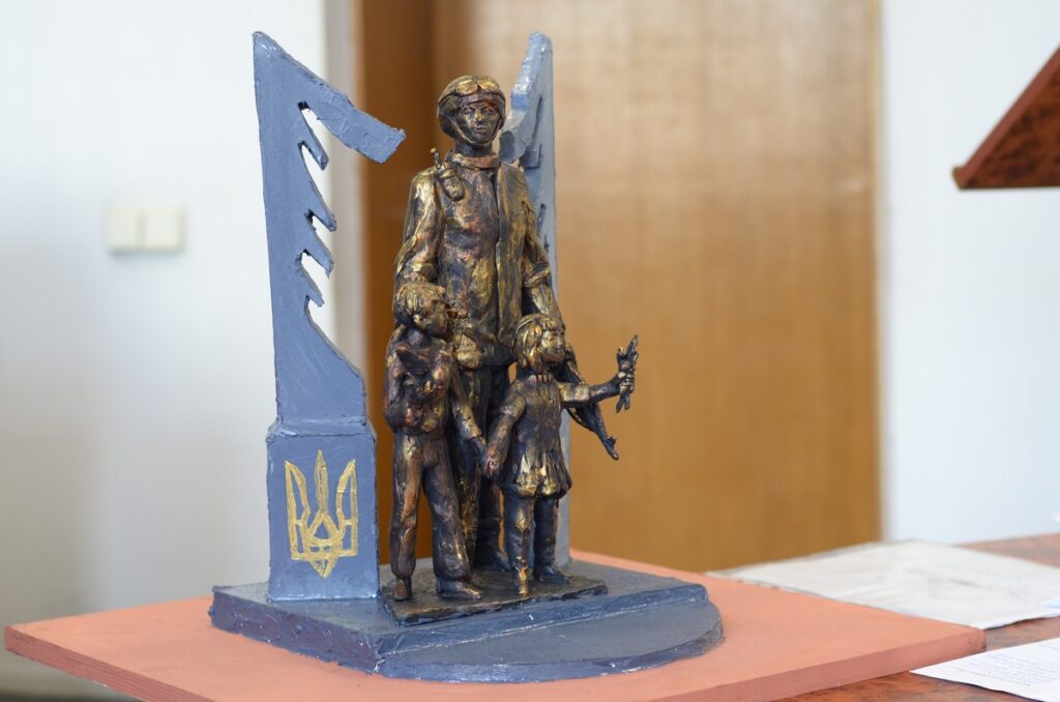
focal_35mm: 75
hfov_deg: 27.0
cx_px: 530
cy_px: 351
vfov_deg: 18.1
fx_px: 2204
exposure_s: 1/100
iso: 640
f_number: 3.5
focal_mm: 50
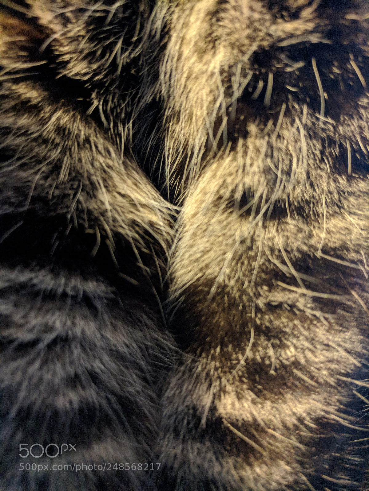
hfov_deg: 53.1
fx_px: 370
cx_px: 184
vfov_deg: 67.3
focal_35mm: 26
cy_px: 246
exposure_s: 1/17.1
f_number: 2
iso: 1046
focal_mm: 4.67
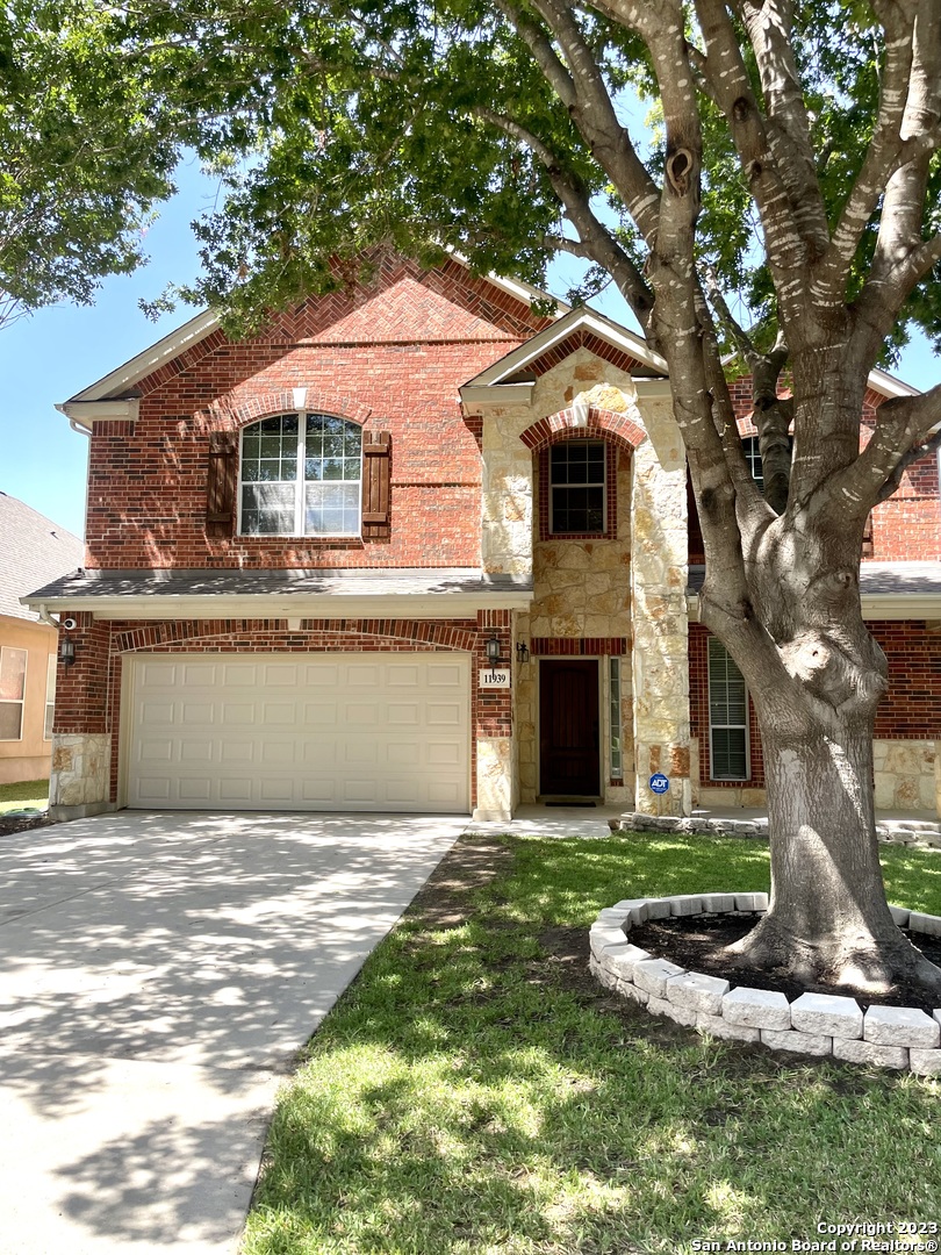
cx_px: 470
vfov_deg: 67.3
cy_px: 628
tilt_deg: +6.2
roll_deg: -0.4
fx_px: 942
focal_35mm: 26
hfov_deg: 53.1
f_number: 1.6
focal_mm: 4.2
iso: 32
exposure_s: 1/725
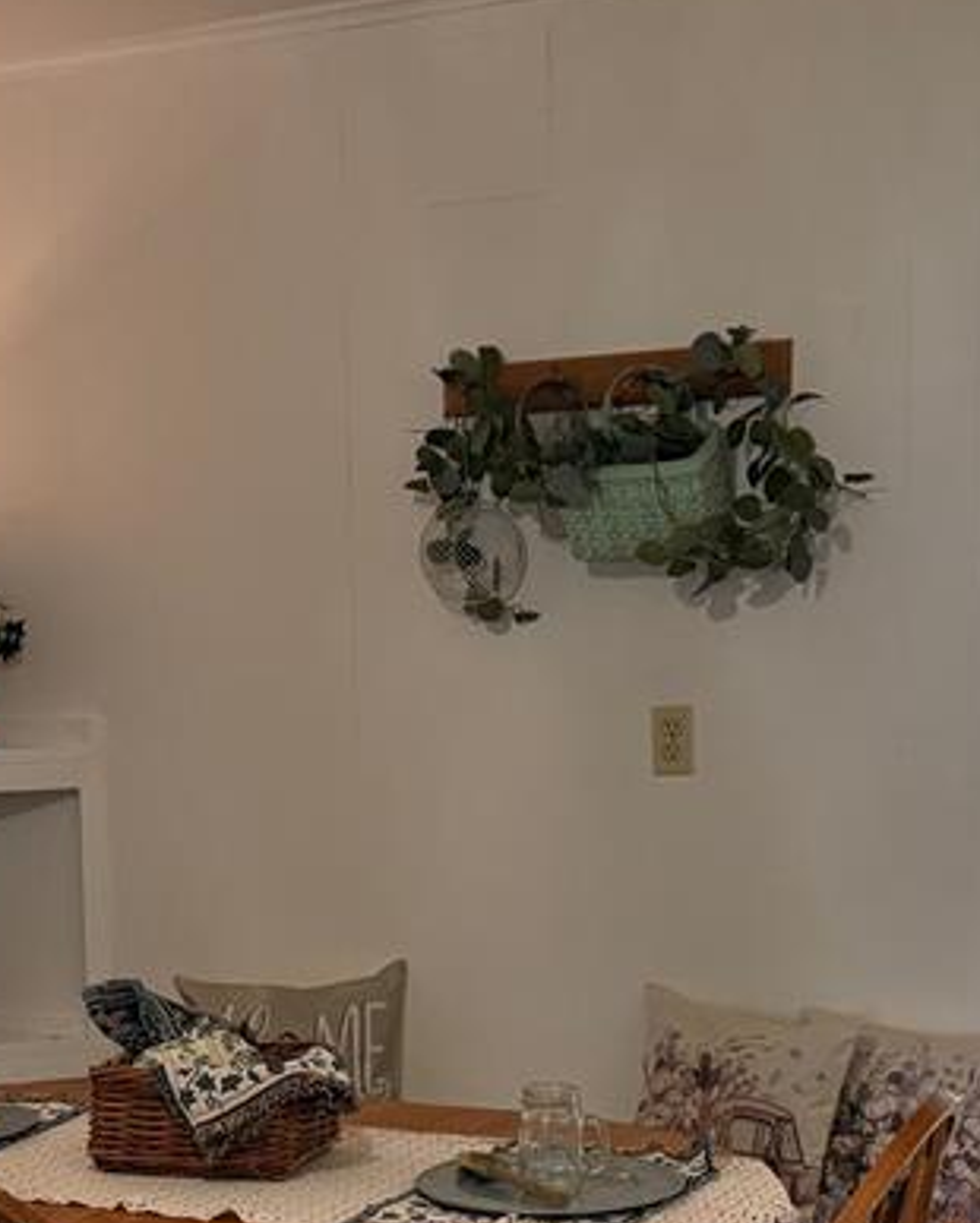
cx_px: 360
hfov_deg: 24.5
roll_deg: +1.3
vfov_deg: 29.8
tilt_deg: -7.8
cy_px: 967
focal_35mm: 62
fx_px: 2246
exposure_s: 1/120
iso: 320
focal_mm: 6.76
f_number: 1.78
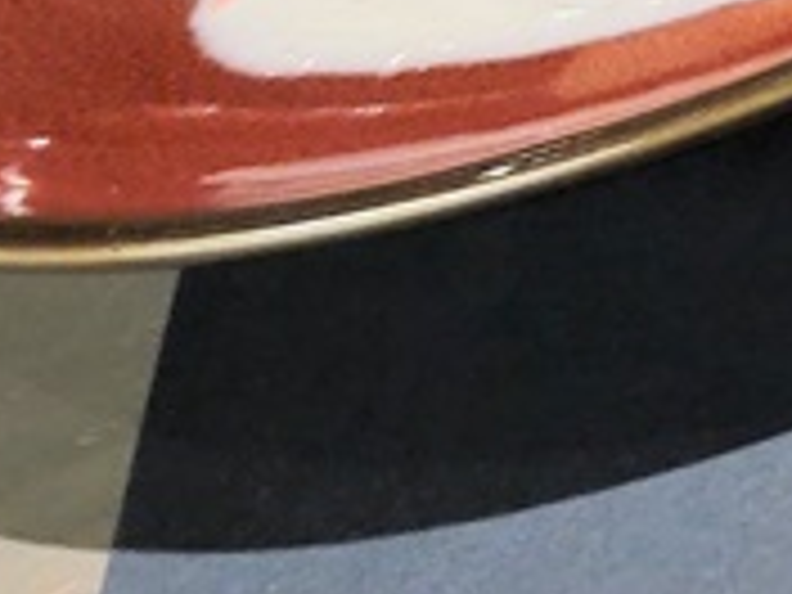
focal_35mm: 177
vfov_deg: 7.5
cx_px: 2556
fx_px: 4050
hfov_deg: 8.7
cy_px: -1089
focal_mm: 5.4
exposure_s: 1/39
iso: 160
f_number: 1.8
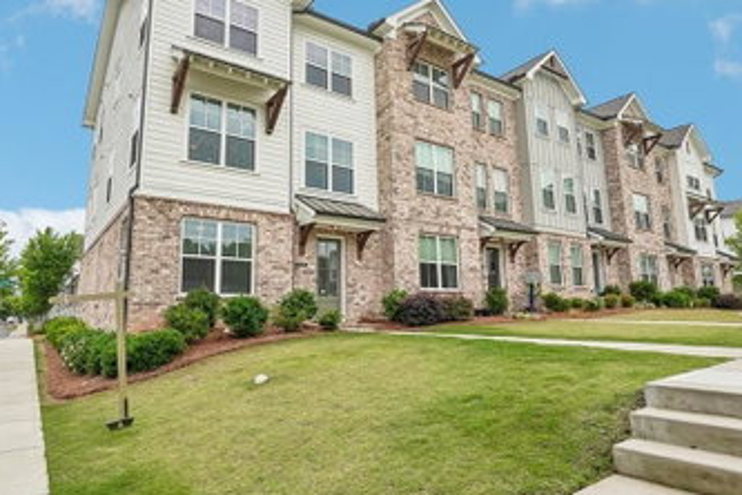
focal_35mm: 23
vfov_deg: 55.1
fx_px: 474
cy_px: 231
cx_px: 349
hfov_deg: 76.0
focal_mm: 16
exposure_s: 1/2500
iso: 800
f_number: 8
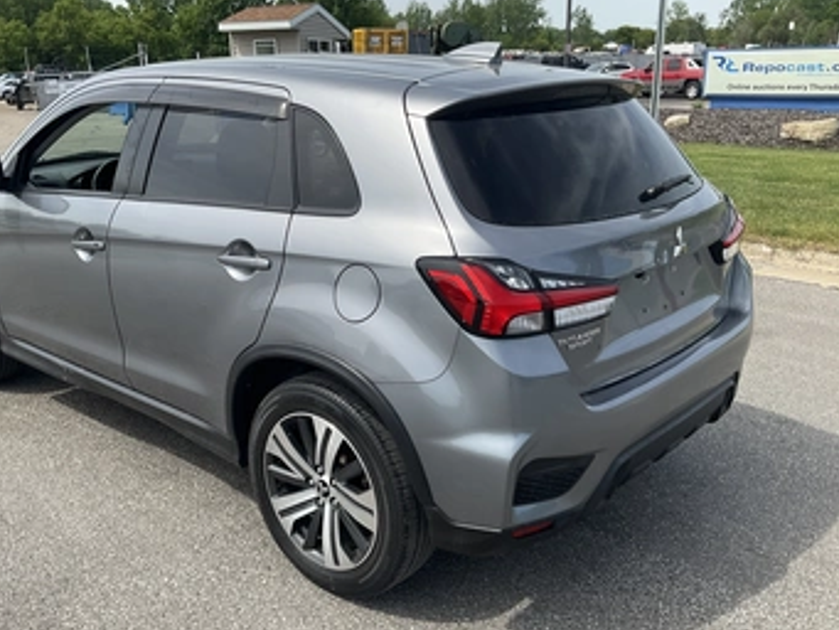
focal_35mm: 34
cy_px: 330
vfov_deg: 41.8
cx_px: 354
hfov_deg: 53.7
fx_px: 824
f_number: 1.8
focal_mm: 3
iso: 25
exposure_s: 1/1168
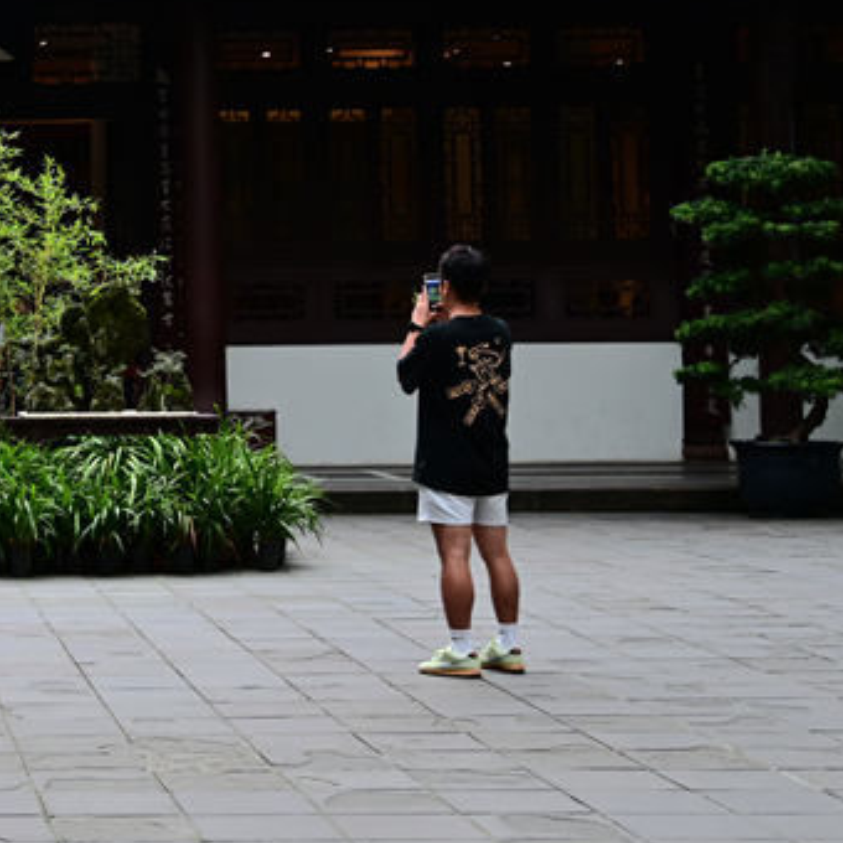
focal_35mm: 94
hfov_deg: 17.5
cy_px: 201
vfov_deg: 18.3
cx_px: -164
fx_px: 2604
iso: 200
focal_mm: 31.5
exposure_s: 1/80
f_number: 8
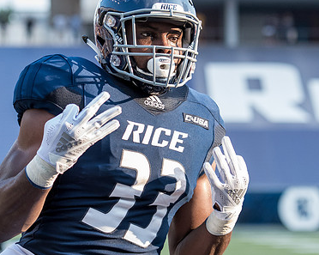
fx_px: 2632
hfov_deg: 6.9
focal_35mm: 279
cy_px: 92
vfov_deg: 5.5
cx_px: 123
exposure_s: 1/1250
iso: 1000
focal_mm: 95
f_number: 4
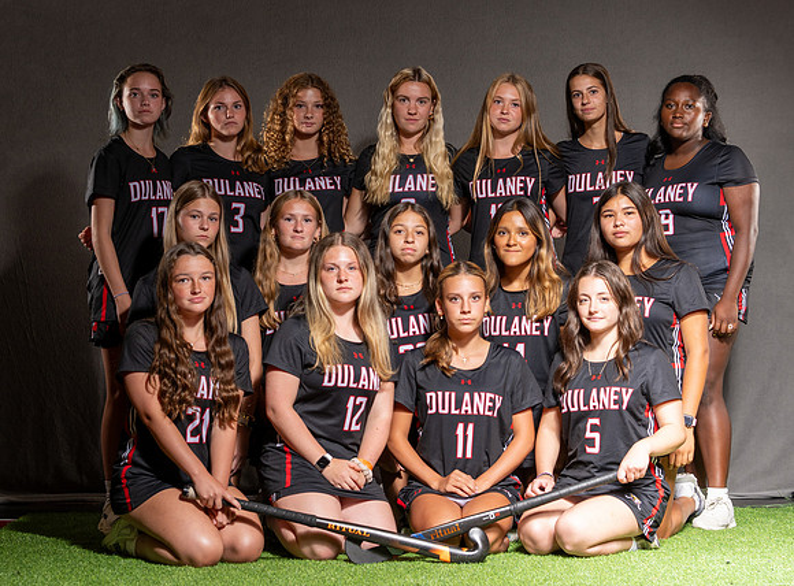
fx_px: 1629
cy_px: 280
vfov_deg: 20.4
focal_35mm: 71
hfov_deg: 27.4
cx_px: 418
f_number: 6.3
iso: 160
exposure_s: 1/125
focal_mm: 50
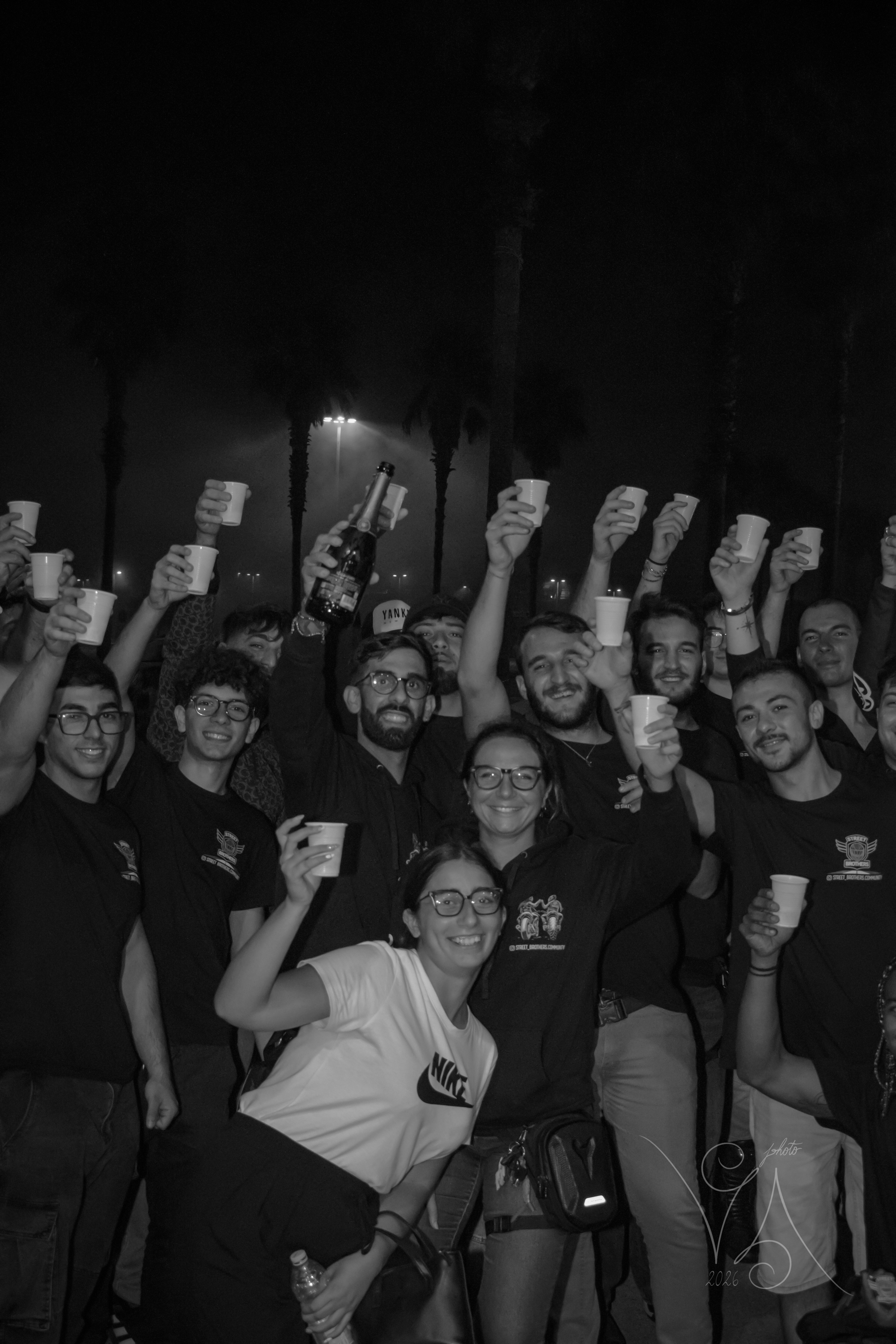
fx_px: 1792
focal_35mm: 48
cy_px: 672
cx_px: 448
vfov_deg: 41.1
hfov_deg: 28.1
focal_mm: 32
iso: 1600
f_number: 5.6
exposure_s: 1/200
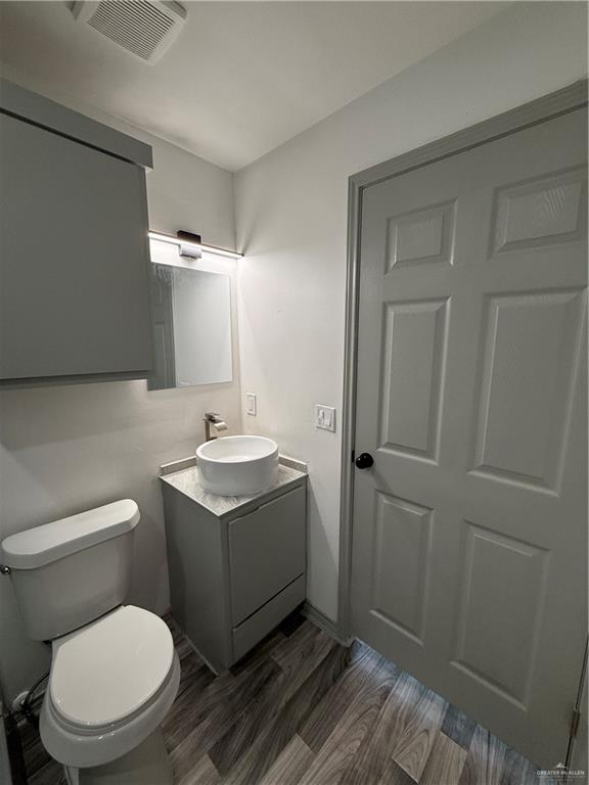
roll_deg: -0.2
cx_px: 294
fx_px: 318
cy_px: 392
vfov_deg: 102.1
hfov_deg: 85.7
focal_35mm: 14
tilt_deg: -9.5
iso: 100
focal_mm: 2.22
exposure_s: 1/120
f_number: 2.2
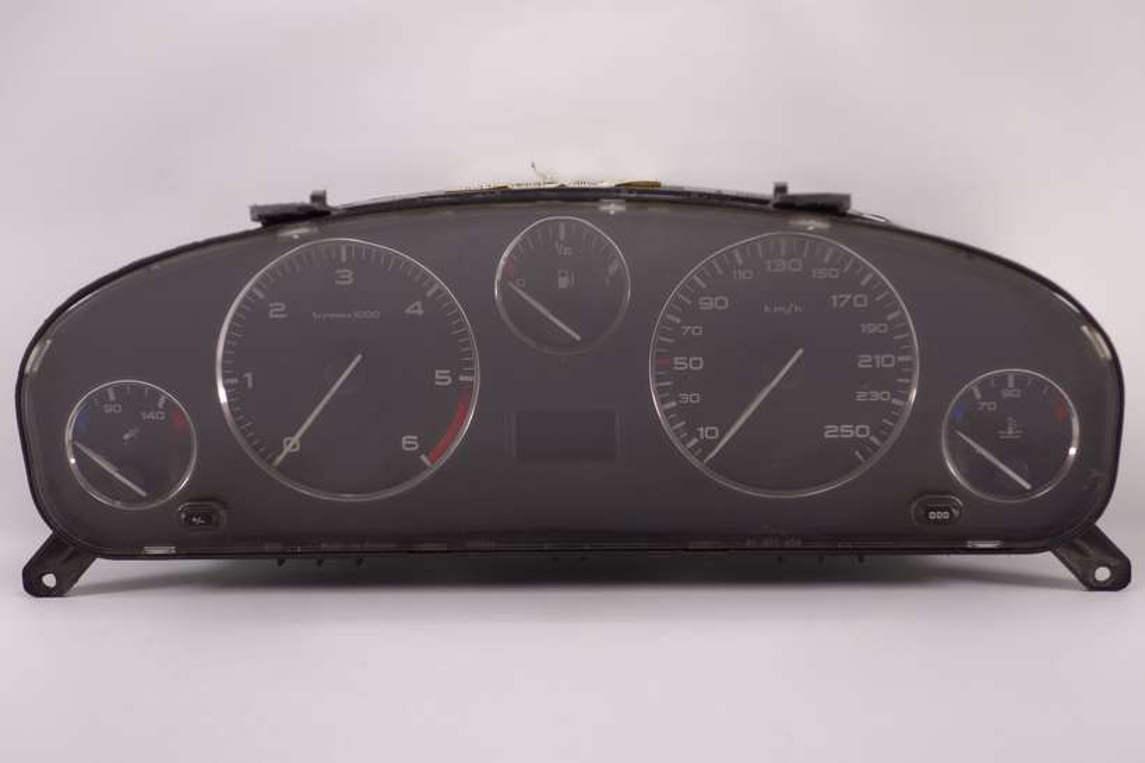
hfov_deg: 31.9
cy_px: 382
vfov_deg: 21.6
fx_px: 2004
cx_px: 572
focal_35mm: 63
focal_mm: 23.27
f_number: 3.5
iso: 200
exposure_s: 1/80
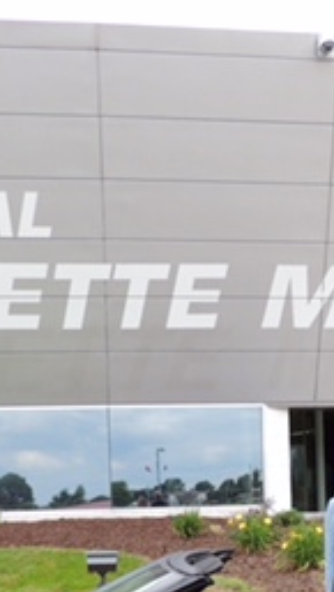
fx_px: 1021
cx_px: 276
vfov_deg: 30.8
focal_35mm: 65
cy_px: 537
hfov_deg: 18.4
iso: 100
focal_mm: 4.3
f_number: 3
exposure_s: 1/400
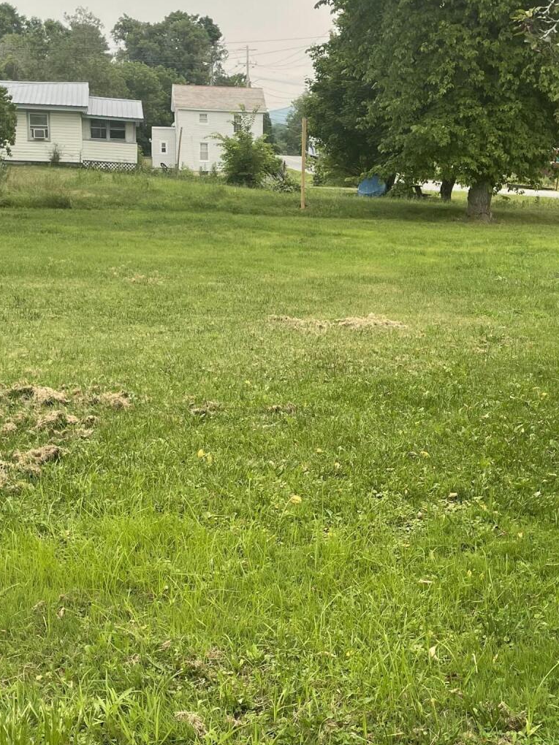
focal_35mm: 51
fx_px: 1098
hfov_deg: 28.5
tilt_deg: -13.8
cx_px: 309
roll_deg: -1.2
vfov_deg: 37.4
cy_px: 424
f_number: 1.6
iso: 32
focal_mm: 4.2
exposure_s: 1/932
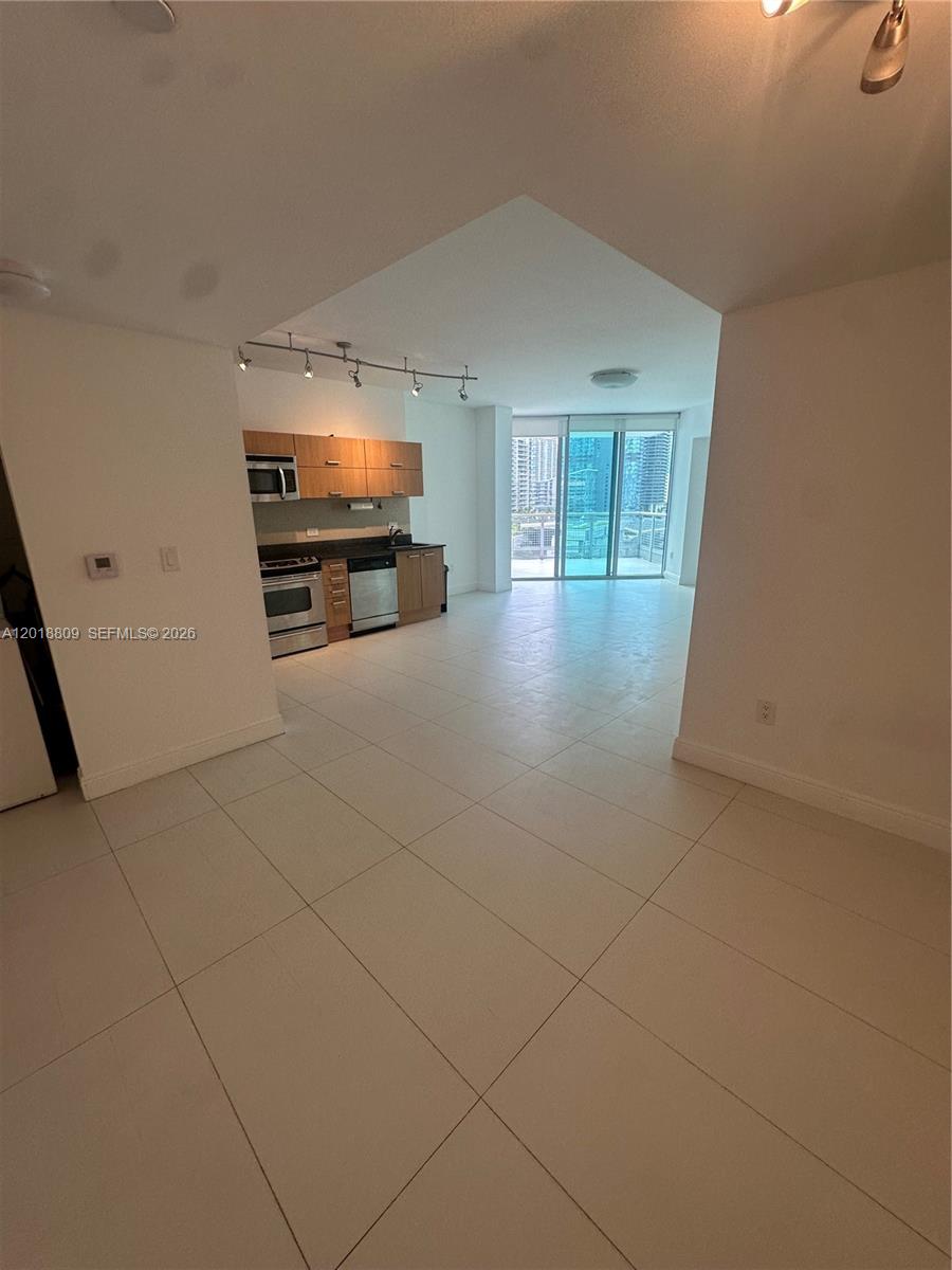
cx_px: 476
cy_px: 635
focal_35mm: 14
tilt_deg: -14.2
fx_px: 513
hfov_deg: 85.7
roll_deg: +0.4
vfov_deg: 102.1
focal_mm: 2.22
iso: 125
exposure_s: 1/120
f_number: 2.2
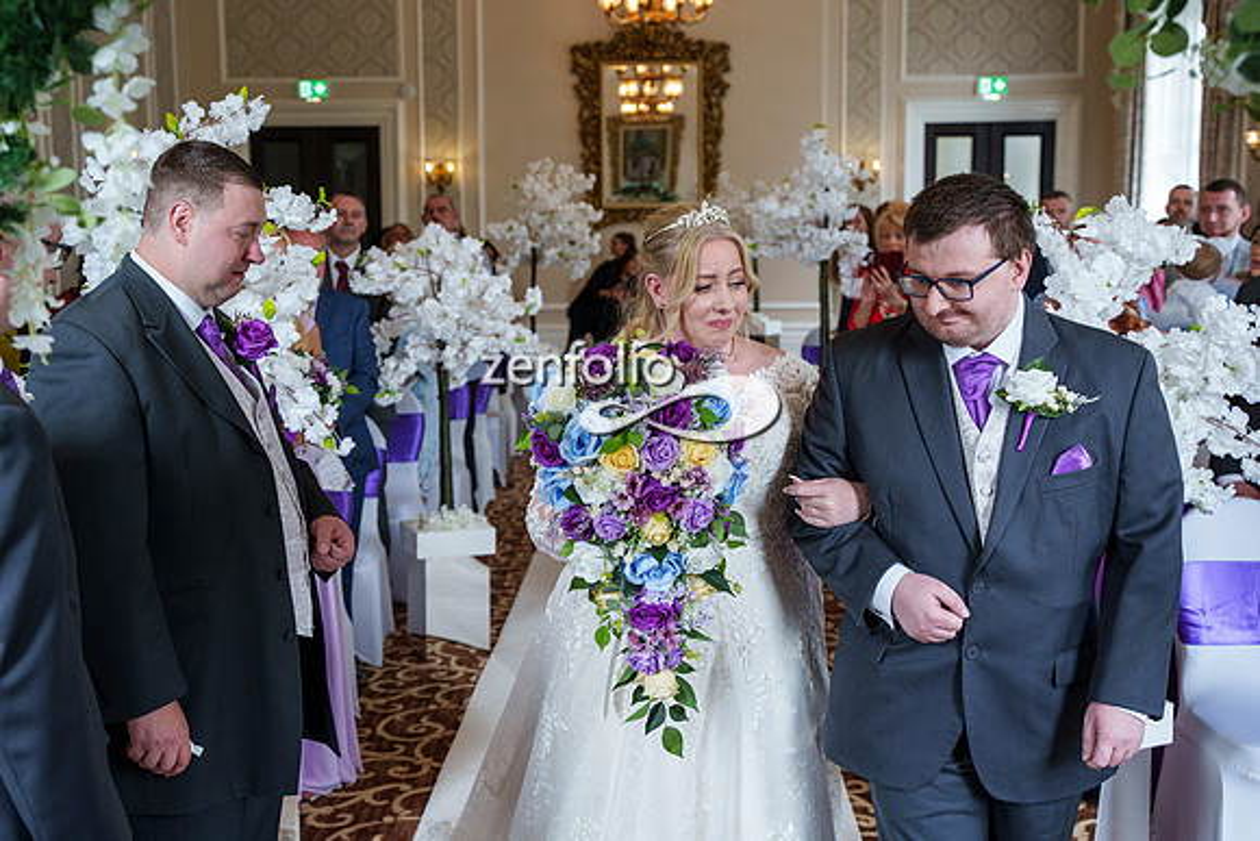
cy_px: 409
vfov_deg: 30.0
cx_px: 635
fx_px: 1571
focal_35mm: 45
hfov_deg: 43.7
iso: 1600
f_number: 4
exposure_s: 1/400
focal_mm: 43
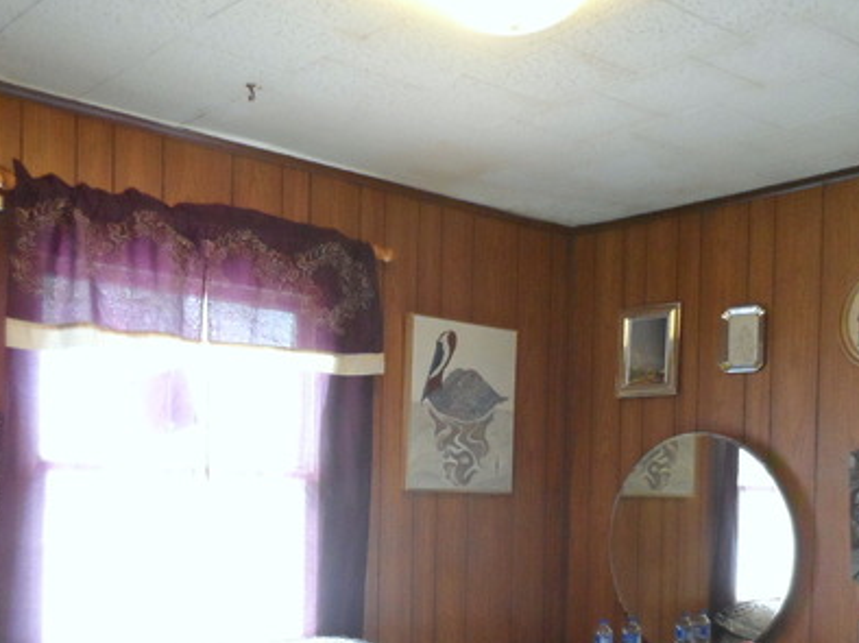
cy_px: 521
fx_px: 967
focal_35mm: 39
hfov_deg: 47.8
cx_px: 473
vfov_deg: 35.5
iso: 480
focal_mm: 4
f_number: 3.2
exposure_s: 1/30
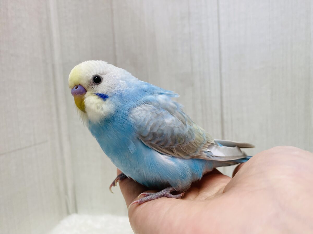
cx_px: 156
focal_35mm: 25
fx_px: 226
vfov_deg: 54.9
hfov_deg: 69.4
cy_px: 117
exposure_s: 1/100
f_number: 1.8
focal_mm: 4.25
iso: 80
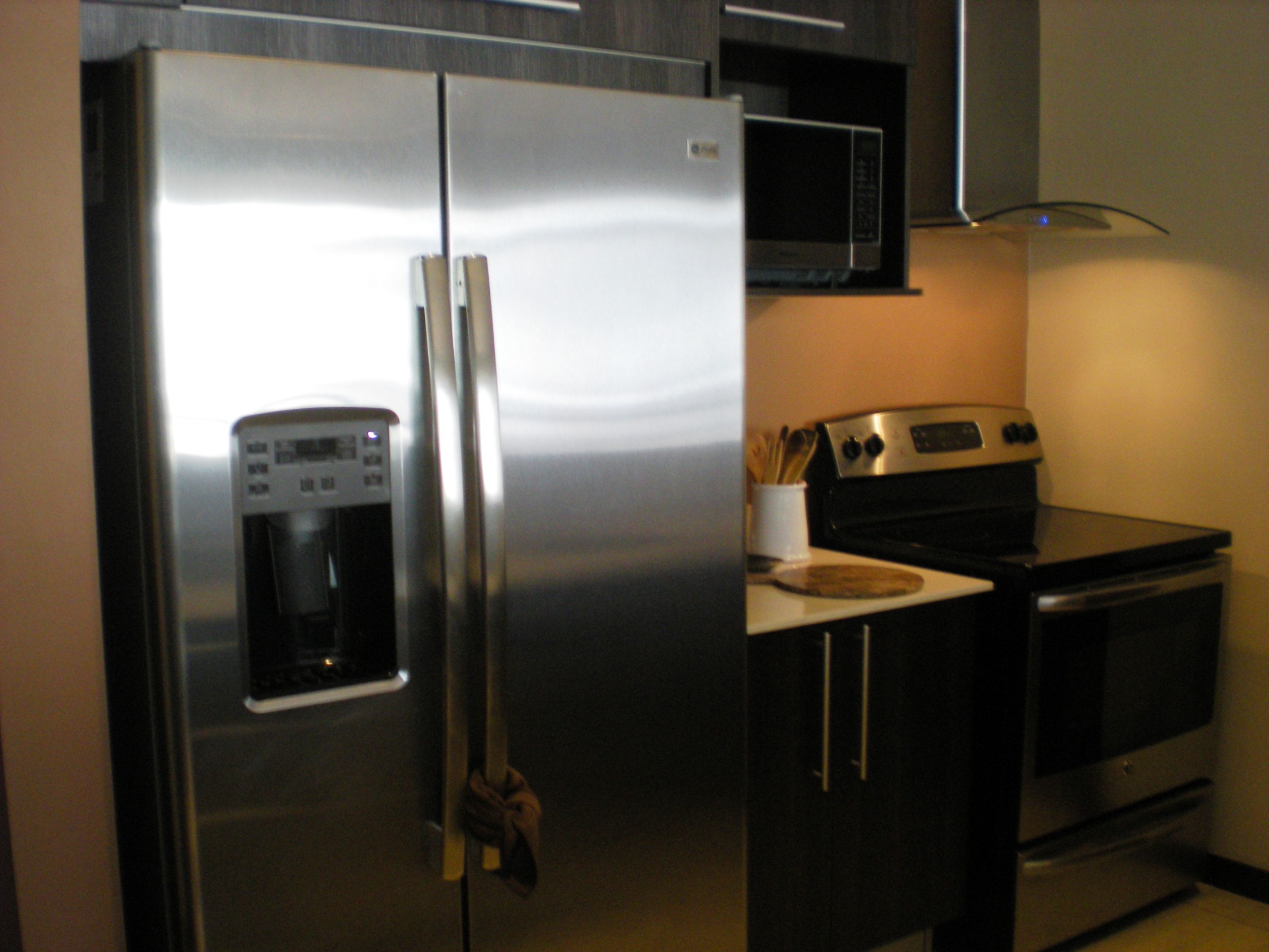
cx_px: 634
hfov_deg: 49.0
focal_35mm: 38
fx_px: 1393
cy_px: 476
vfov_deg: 37.7
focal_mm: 6.3
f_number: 3.1
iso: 200
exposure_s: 1/40.4
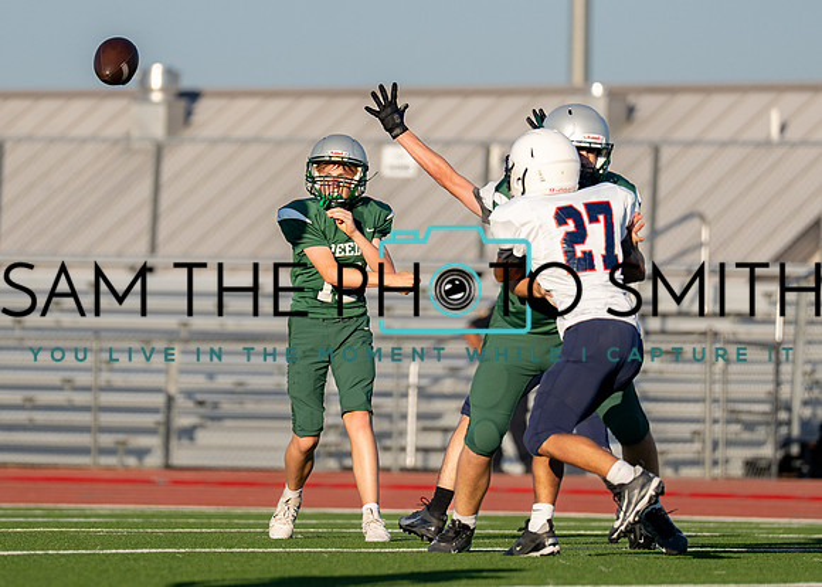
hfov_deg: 4.7
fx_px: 10100
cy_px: 222
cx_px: 336
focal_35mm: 433
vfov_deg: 3.3
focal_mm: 200
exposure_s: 1/4000
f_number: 2.8
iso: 200
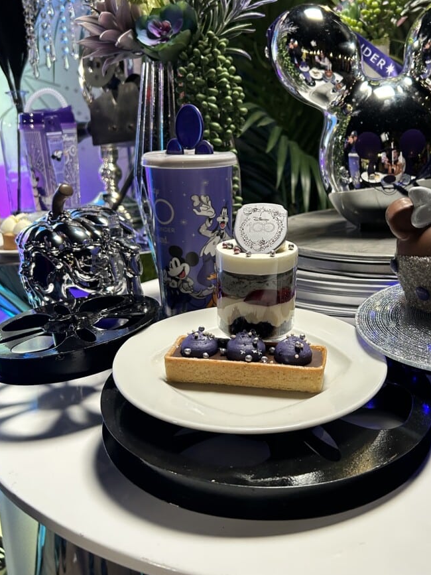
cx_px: 290
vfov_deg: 51.2
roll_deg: +3.1
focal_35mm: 36
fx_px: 598
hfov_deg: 39.2
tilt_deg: -12.8
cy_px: 245
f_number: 1.5
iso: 160
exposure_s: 1/57
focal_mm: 5.7
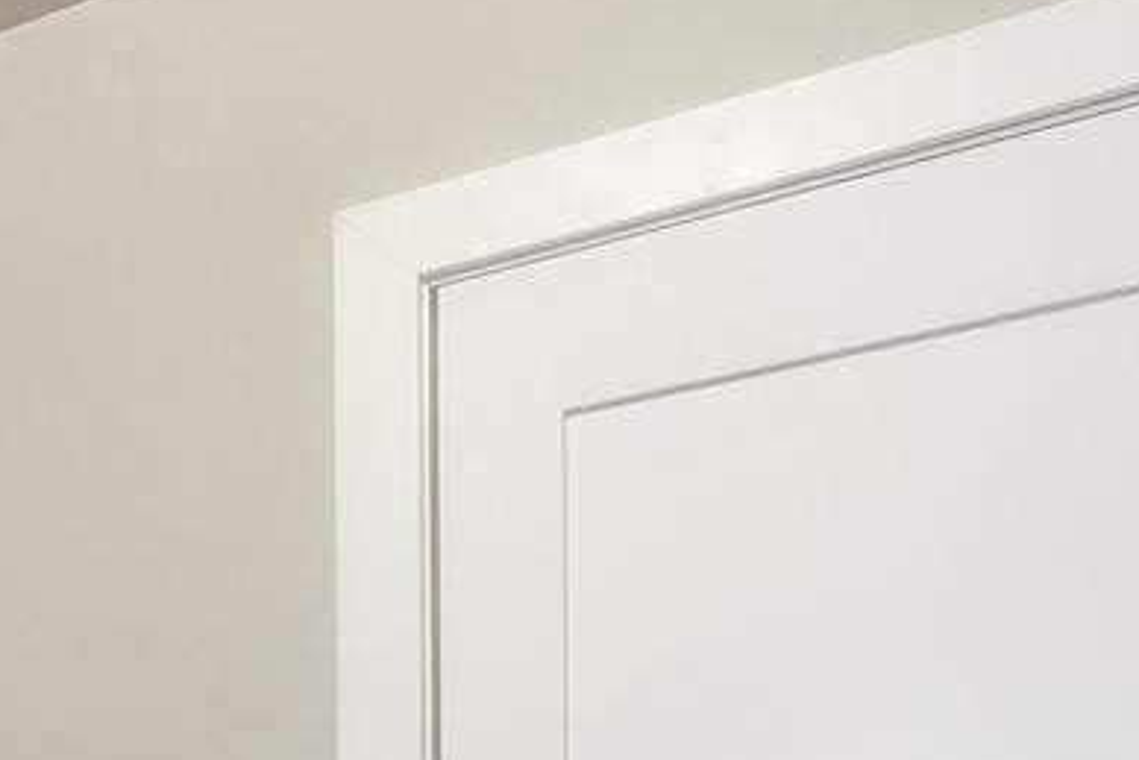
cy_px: 1216
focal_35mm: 70
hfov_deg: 25.2
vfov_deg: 17.1
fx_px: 2215
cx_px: -310
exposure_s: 1/160
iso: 250
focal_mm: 16
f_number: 9
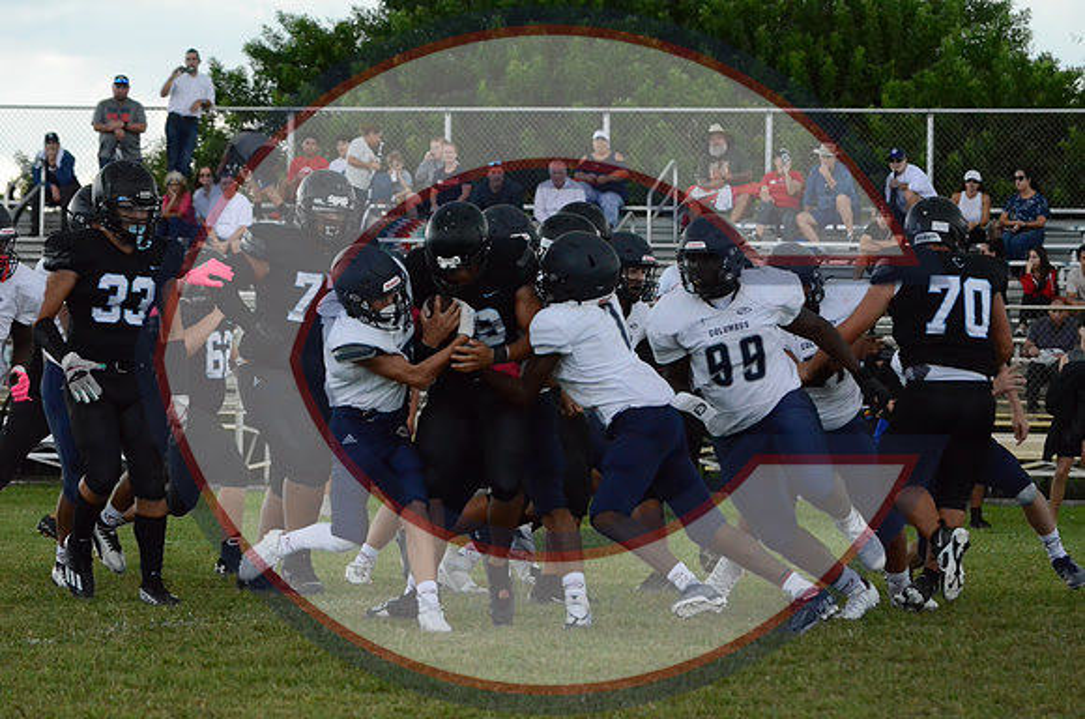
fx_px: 6315
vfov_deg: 6.5
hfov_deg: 9.8
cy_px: 360
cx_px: 542
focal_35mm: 210
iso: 6400
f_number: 9
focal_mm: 140
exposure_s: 1/4000
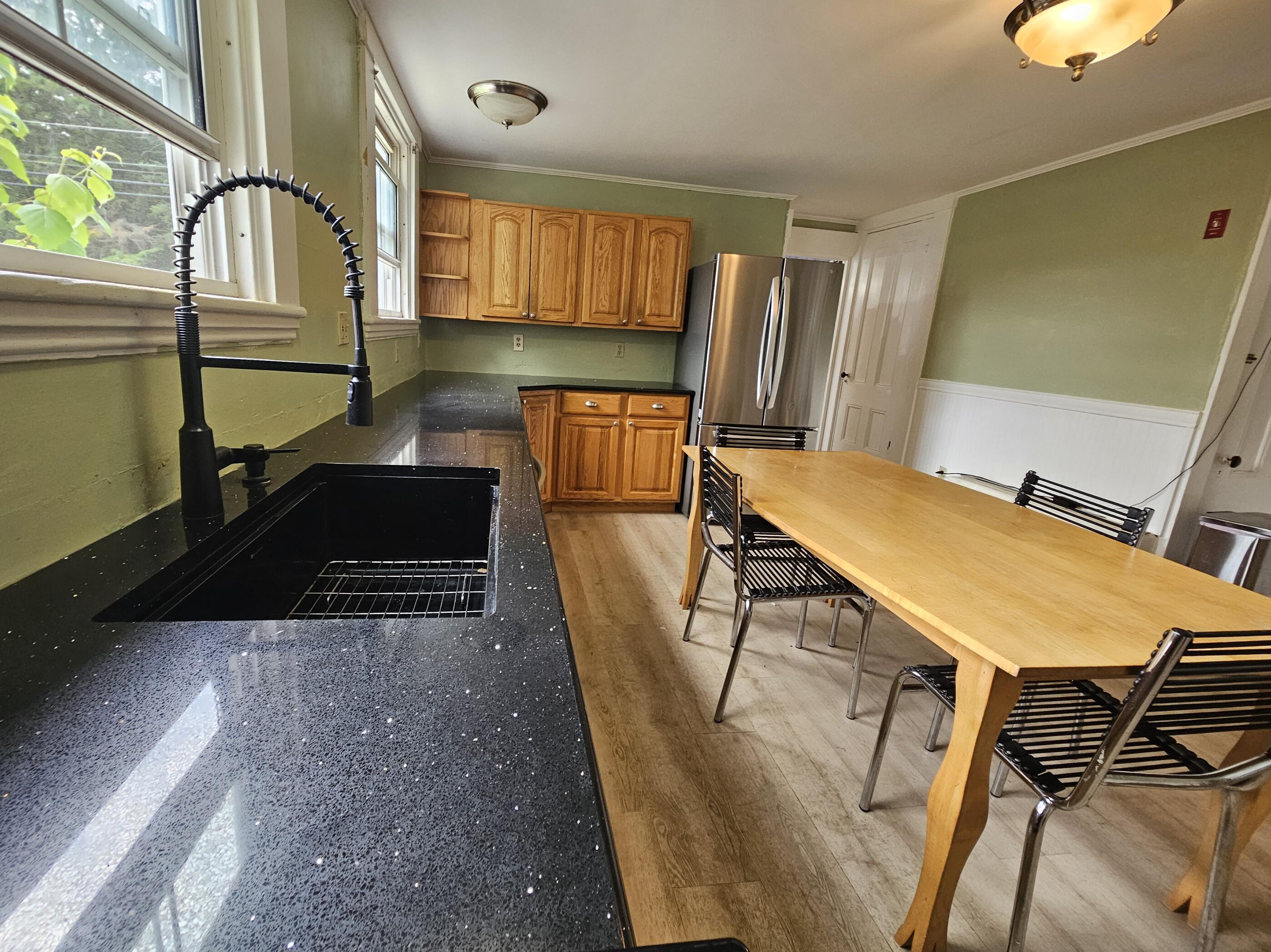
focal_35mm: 14
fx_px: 514
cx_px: 596
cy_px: 473
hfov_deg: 101.9
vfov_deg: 85.7
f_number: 2.2
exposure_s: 1/60
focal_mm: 2.2
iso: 160
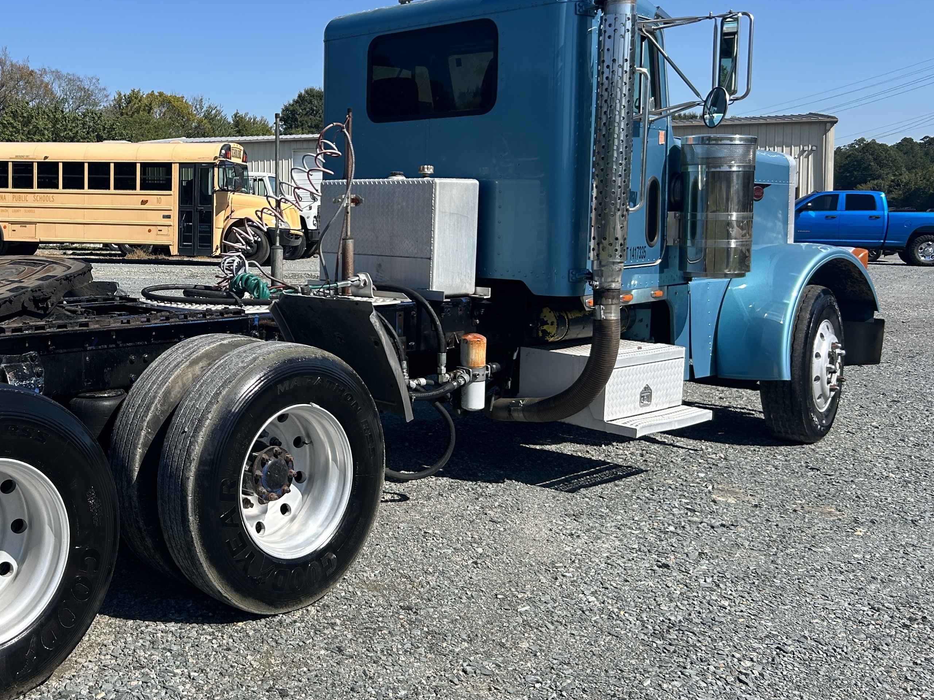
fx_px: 1106
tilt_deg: -4.5
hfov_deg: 43.9
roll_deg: +0.6
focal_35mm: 41
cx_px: 204
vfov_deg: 35.1
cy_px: 293
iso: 50
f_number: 1.5
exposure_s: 1/3571
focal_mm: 5.7
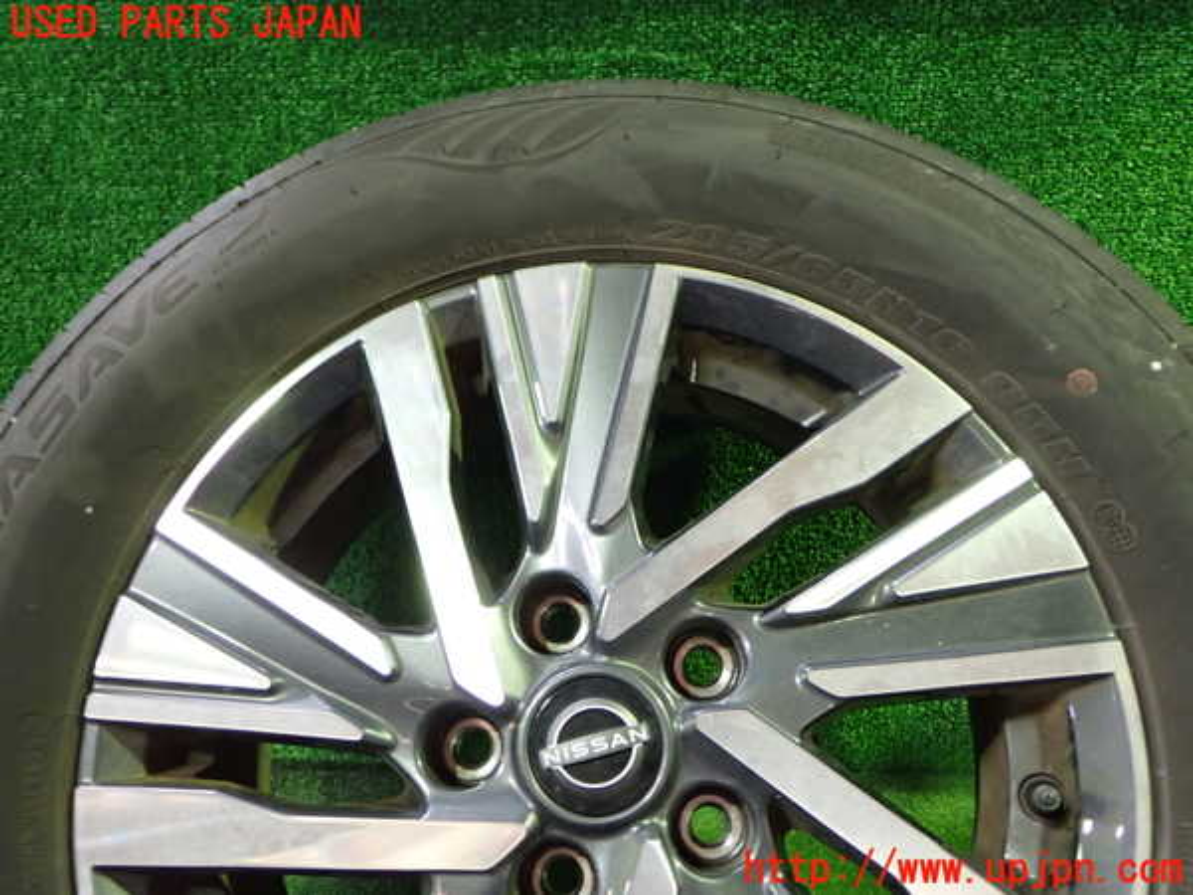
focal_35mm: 30
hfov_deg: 60.0
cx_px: 596
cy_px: 448
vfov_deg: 46.8
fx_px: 1034
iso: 500
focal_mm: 5.4
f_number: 2.3
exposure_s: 1/30
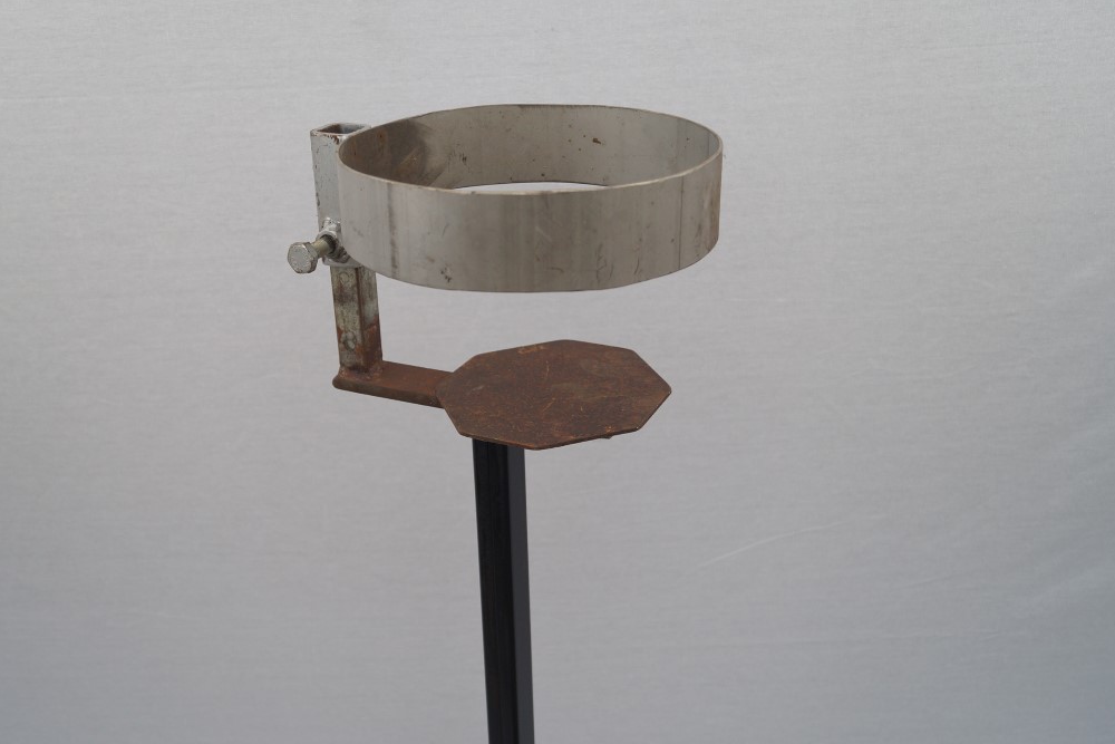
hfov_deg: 50.6
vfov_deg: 35.1
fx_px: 1177
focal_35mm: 38
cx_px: 498
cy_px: 369
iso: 125
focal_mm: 22
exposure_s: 1/160
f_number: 4
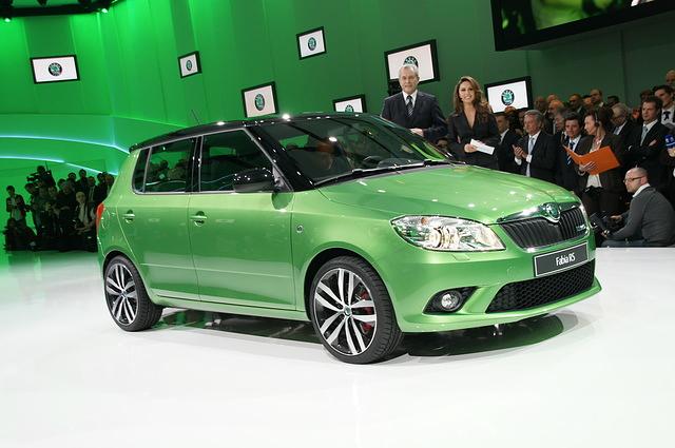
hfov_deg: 46.5
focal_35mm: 42
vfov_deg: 31.8
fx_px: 786
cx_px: 338
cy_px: 224
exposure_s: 1/40
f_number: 5.6
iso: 400
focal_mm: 28
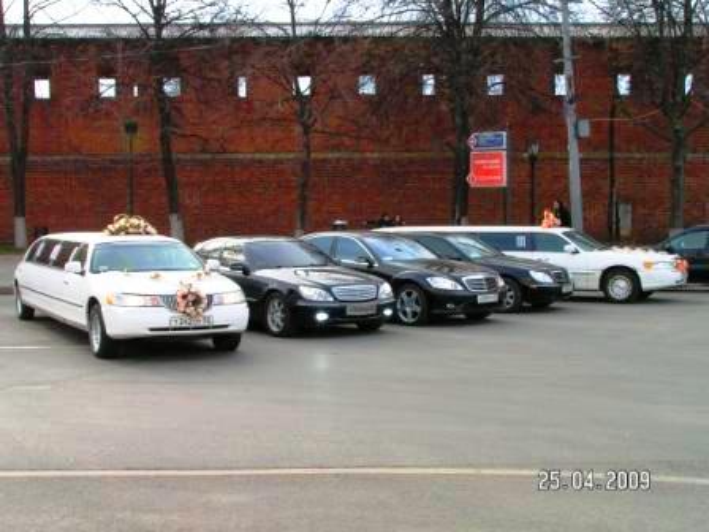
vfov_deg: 28.6
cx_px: 354
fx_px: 1045
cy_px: 266
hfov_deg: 37.5
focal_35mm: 51
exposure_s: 1/60
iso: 50
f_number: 6.3
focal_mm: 8.6
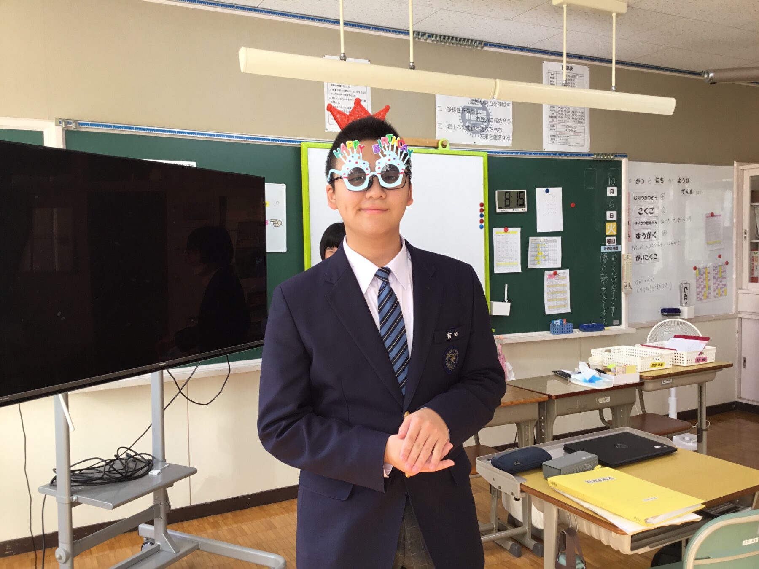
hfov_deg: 58.4
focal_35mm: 31
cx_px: 380
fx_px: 680
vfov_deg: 45.4
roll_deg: +0.5
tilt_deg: -2.4
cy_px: 284
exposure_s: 1/50
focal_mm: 3.3
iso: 25
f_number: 2.4
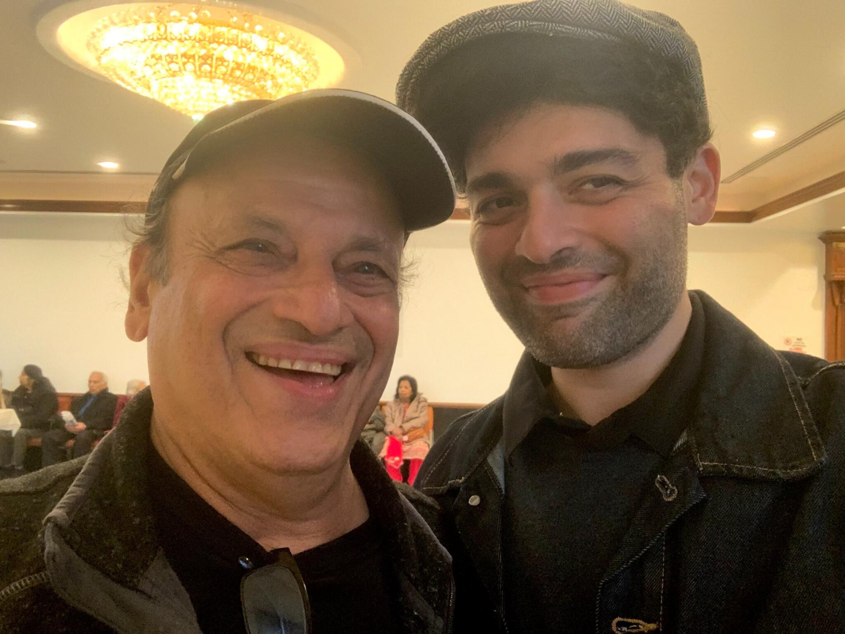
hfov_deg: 56.8
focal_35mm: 32
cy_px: 317
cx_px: 422
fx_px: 781
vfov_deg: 44.2
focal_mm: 2.87
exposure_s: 1/30
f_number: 2.2
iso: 320
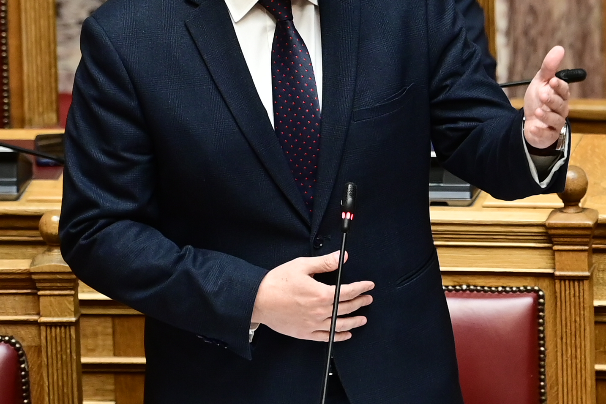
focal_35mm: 452
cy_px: 85
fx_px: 7608
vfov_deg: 3.0
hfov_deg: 4.6
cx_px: 438
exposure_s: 1/250
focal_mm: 180
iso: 800
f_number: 3.2
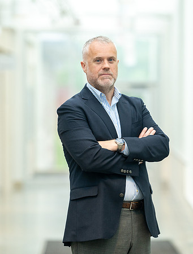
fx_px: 2056
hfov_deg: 5.4
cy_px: 121
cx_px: 94
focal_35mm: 278
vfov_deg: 7.1
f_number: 3.5
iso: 800
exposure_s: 1/200
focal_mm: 185
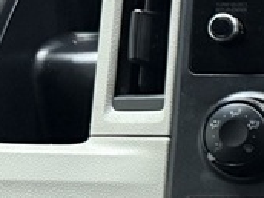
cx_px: 777
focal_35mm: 143
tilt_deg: -19.3
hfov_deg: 10.3
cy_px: 158
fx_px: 1091
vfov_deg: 10.3
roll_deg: -0.3
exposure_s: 1/41
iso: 800
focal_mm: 6.76
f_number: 1.78
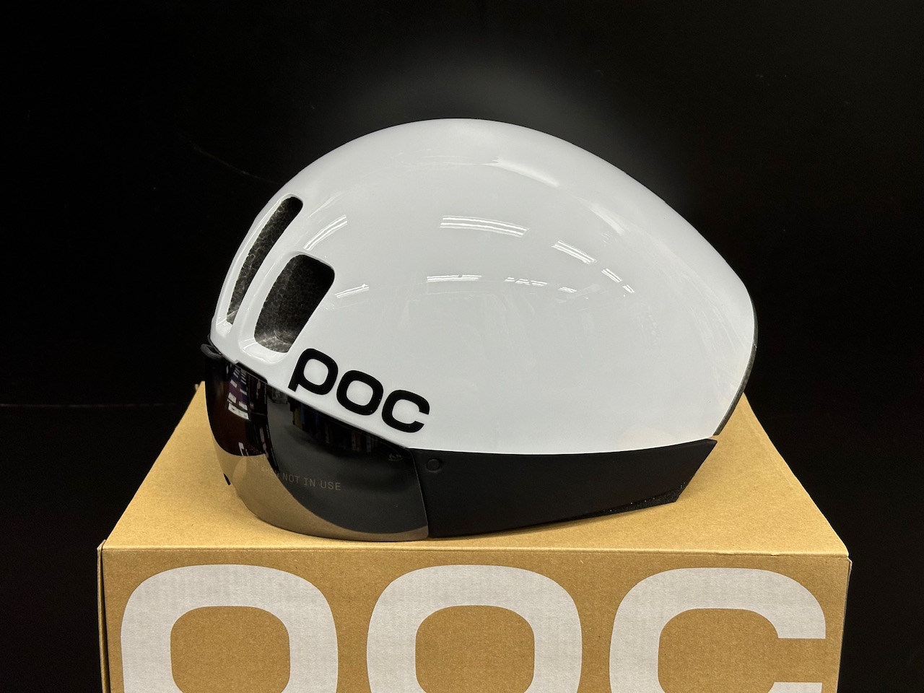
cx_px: 462
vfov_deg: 30.3
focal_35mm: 48
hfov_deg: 39.7
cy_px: 346
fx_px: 1281
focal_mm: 6.86
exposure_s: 1/50
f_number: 1.78
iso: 100
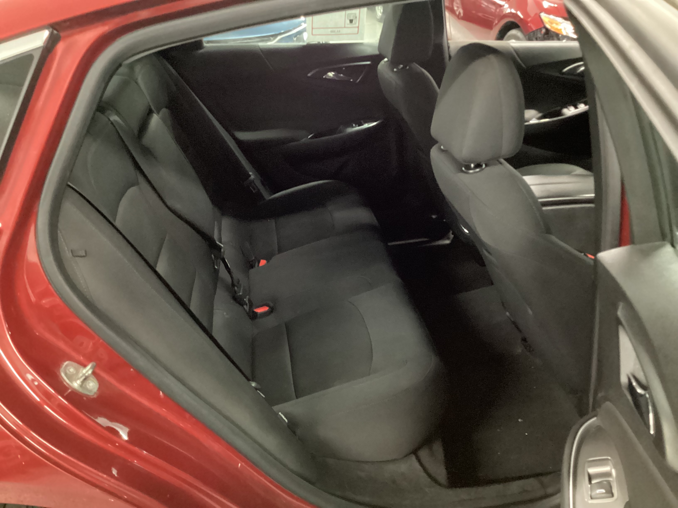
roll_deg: +1.8
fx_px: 607
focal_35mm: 31
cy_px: 254
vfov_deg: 45.4
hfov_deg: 58.4
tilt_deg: -30.0
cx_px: 339
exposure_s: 1/17
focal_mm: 3.3
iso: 800
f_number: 2.4
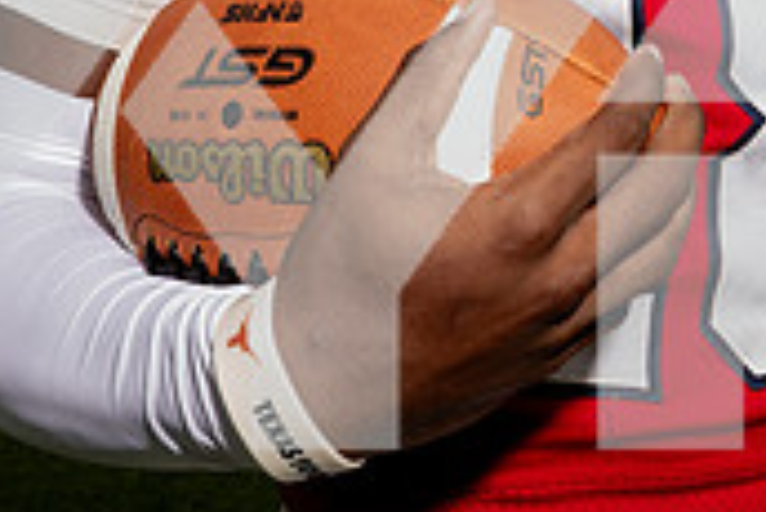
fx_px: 2130
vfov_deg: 12.9
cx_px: 650
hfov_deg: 20.1
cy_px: -280
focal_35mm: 100
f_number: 8
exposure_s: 1/250
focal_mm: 24
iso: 100
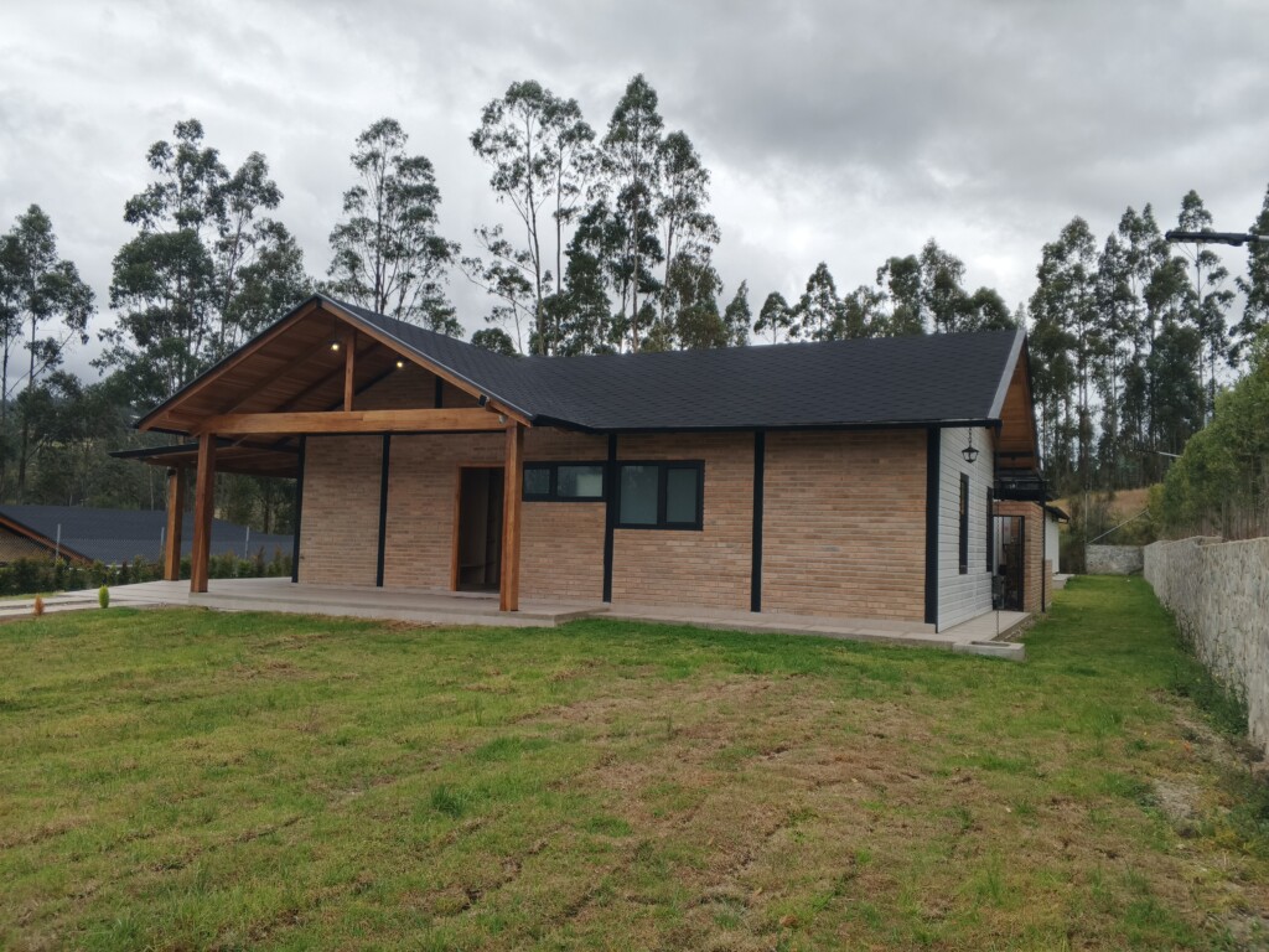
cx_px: 634
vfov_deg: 51.4
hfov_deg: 65.3
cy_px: 476
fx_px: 990
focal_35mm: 27
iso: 50
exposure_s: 1/636
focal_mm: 4.09
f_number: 1.6
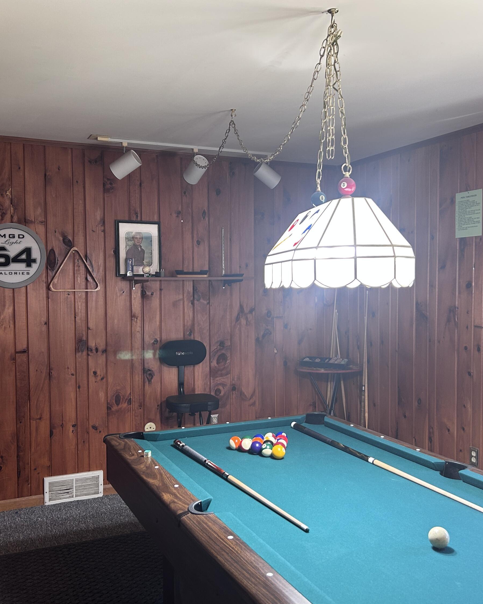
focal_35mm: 34
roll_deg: +0.8
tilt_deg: -2.3
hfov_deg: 43.4
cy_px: 302
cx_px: 240
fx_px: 608
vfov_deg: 52.8
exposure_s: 1/60
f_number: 1.5
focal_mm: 5.7
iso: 125
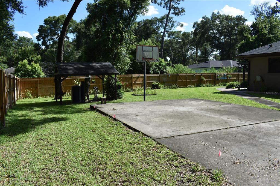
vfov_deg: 47.9
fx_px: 210
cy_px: 93
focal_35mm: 27
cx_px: 140
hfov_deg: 67.4
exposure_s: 1/200
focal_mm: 18
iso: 100
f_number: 8
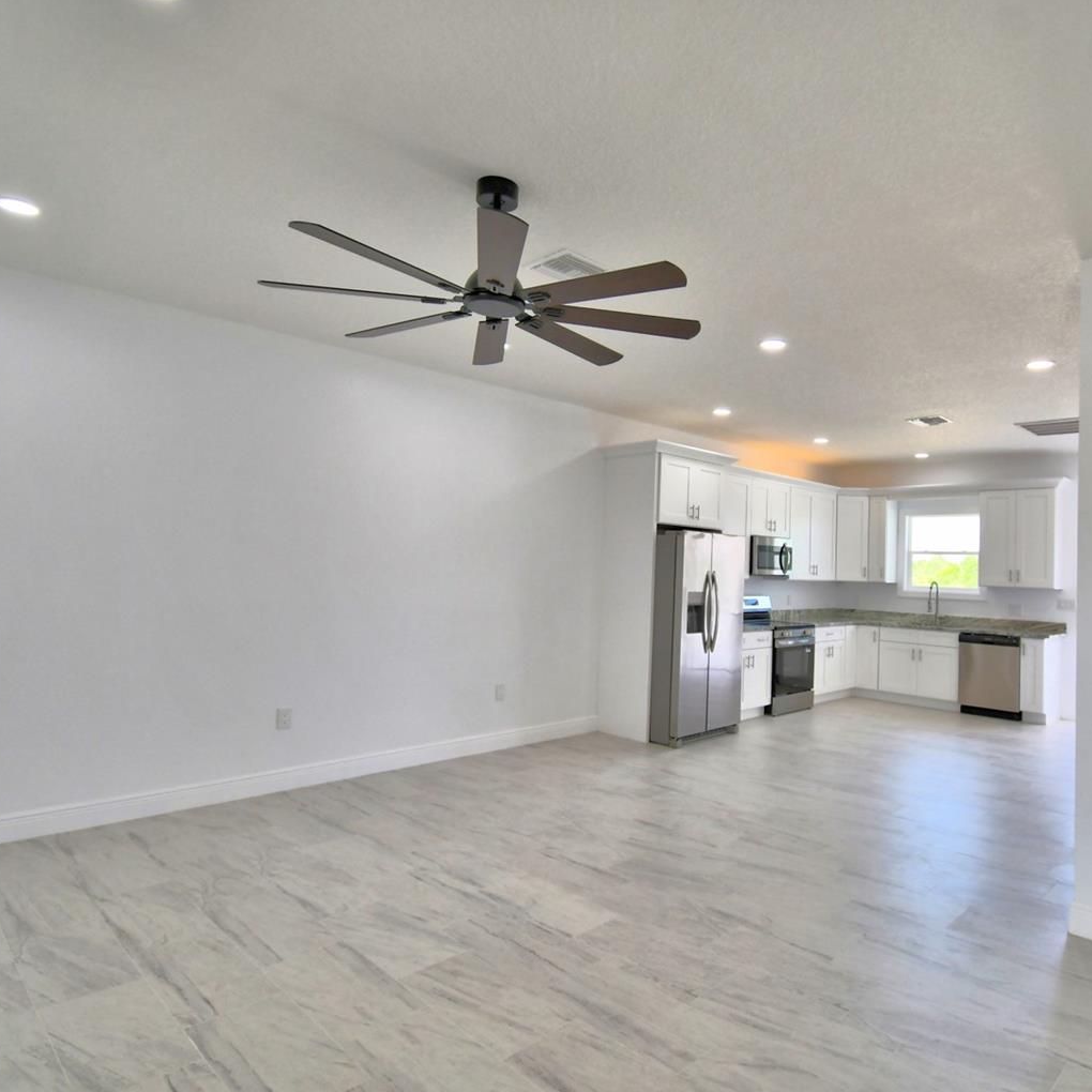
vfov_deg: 74.8
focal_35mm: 20
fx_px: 714
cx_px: 652
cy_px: 549
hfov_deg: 74.1
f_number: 4.5
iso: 200
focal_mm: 10
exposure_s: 1/125
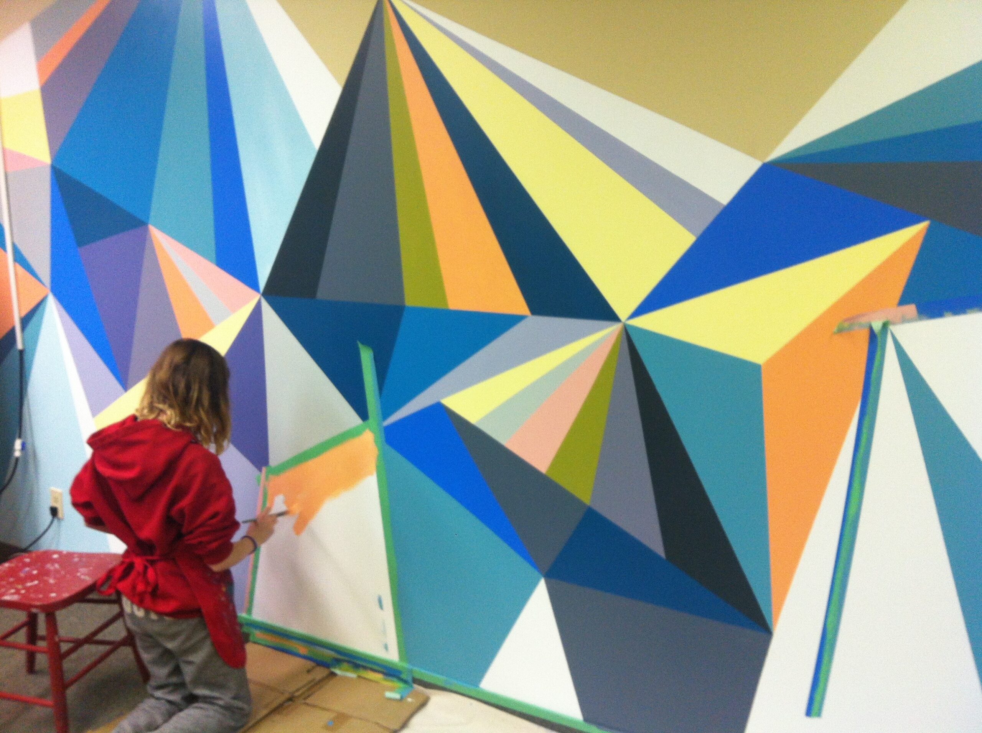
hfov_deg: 52.7
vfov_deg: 40.6
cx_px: 491
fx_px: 991
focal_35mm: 35
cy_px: 366
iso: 125
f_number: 2.8
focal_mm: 3.85
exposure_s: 1/15
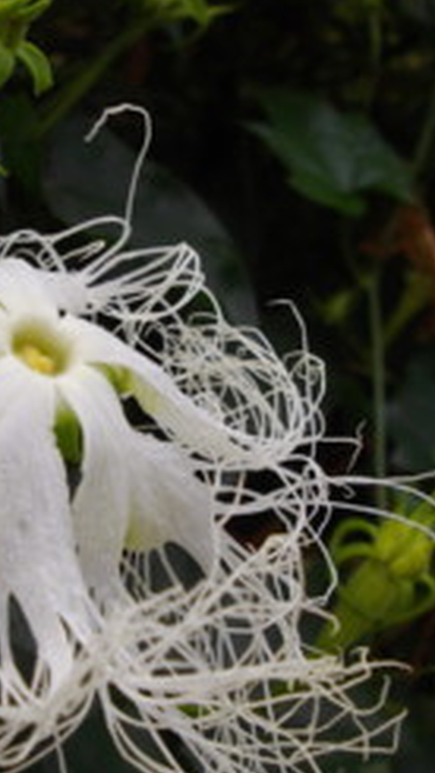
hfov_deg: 18.8
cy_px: 413
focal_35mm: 64
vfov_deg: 32.8
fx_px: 1311
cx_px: 161
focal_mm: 5.8
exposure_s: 1/100
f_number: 3.5
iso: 100
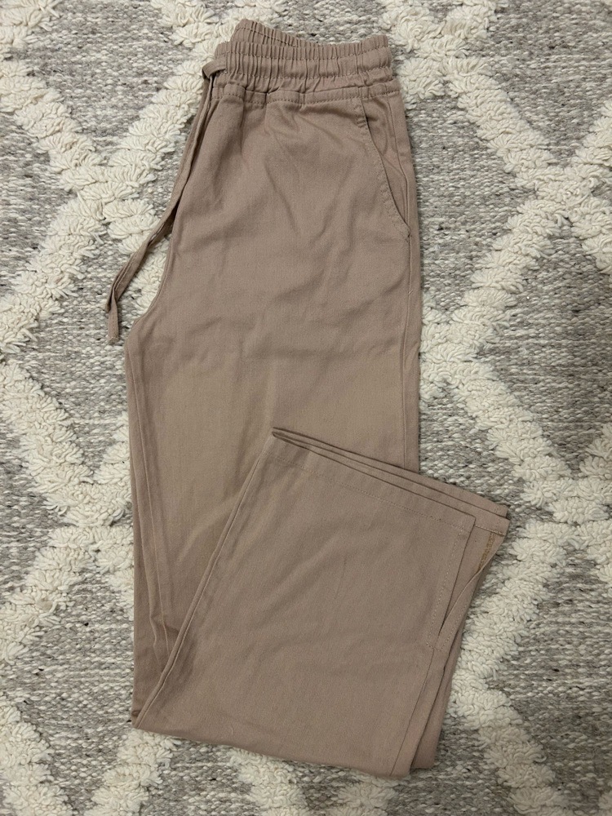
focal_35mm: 26
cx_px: 306
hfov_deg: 53.1
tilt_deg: -86.4
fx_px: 613
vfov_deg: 67.3
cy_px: 408
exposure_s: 1/50
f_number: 1.5
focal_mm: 5.7
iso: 160
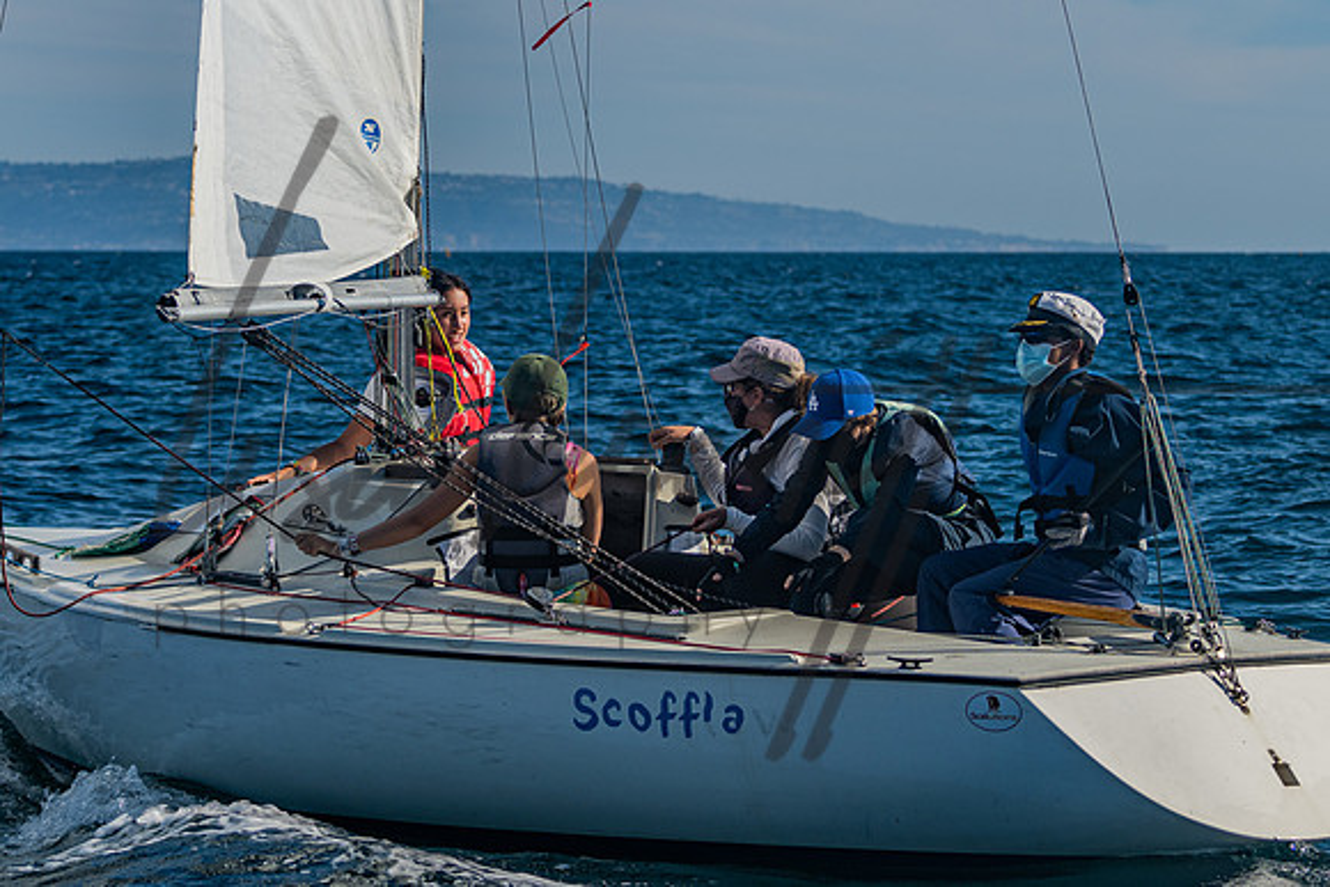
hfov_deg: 13.9
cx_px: 603
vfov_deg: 9.3
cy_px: 325
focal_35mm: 147
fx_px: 5448
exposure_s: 1/2000
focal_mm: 80
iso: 100
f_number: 4.5
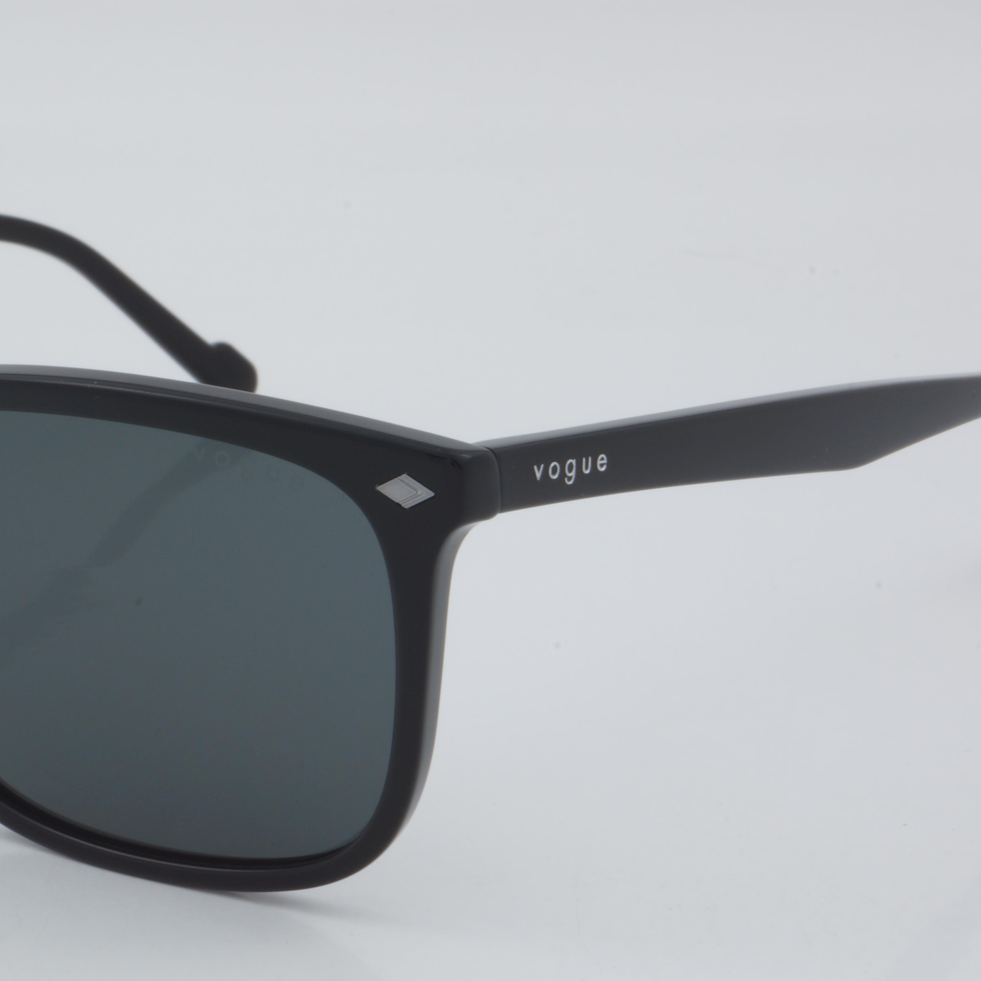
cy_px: 555
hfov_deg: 15.1
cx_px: 194
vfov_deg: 15.2
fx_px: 3687
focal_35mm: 115
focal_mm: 50
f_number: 32
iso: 100
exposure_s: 1/3
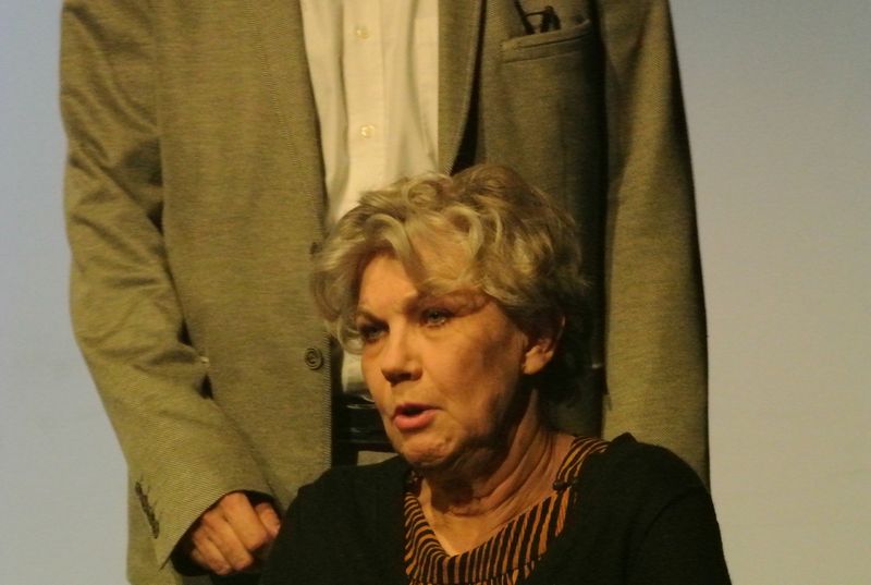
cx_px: 436
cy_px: 292
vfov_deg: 4.6
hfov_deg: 6.9
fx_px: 7200
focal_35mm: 297
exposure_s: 1/50
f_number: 14
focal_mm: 110
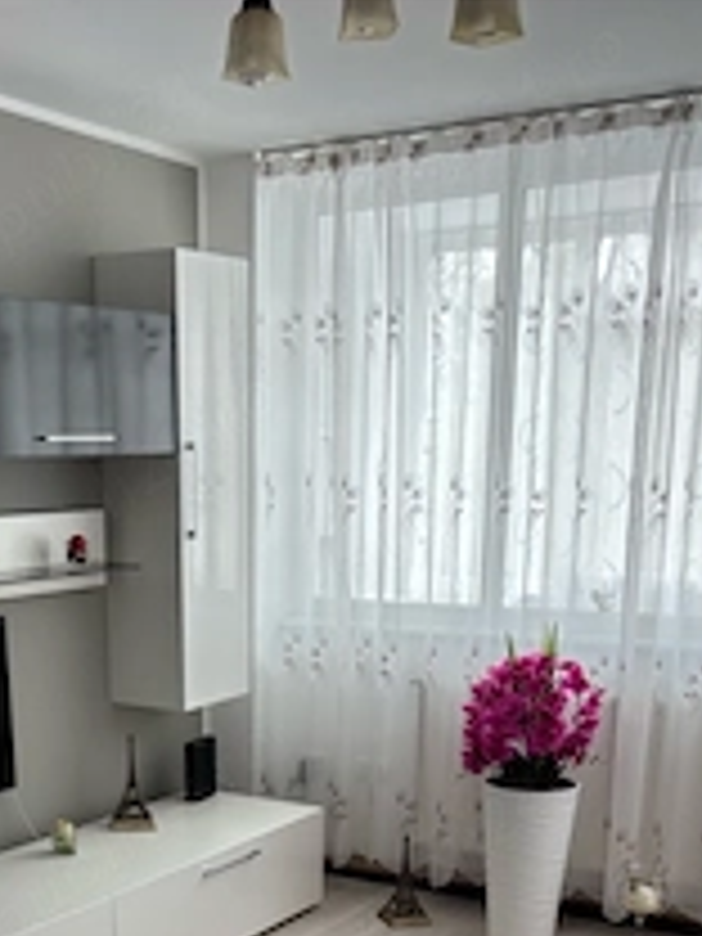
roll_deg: +0.5
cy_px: 891
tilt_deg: -16.9
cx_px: 220
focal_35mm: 50
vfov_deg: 35.3
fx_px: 1352
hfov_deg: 28.9
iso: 64
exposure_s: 1/121
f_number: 1.6
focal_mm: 5.96
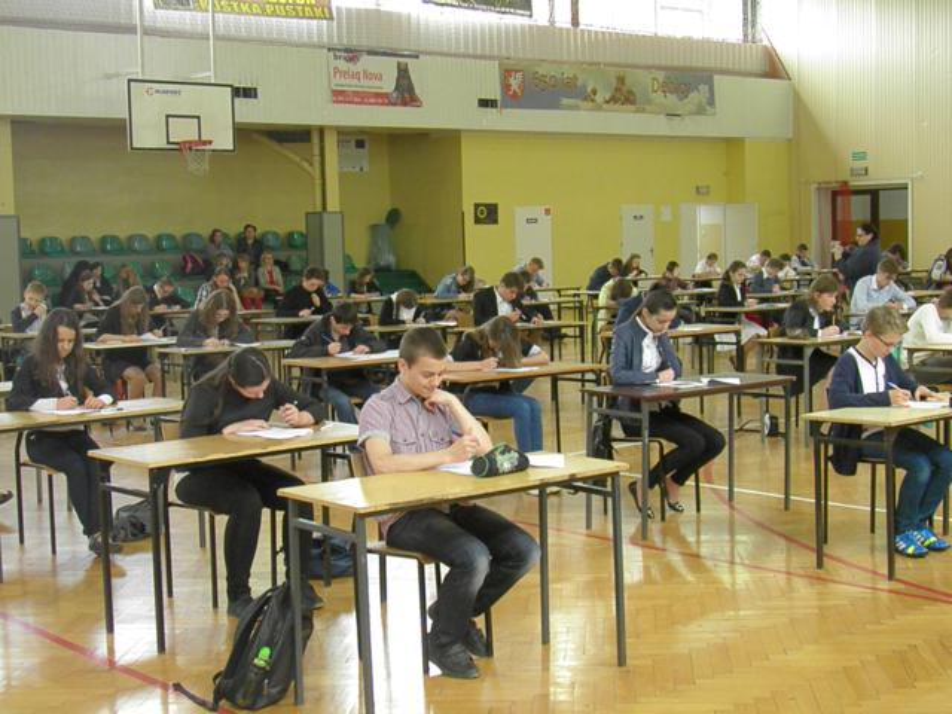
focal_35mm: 55
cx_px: 476
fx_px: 1513
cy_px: 357
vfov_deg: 26.6
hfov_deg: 34.9
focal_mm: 10
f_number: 3.6
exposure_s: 1/40
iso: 500
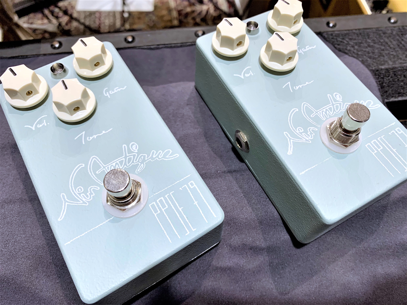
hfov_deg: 67.3
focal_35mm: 26
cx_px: 204
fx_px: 306
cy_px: 152
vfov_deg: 53.1
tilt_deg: -62.0
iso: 80
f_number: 1.8
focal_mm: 4.25
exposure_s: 1/120
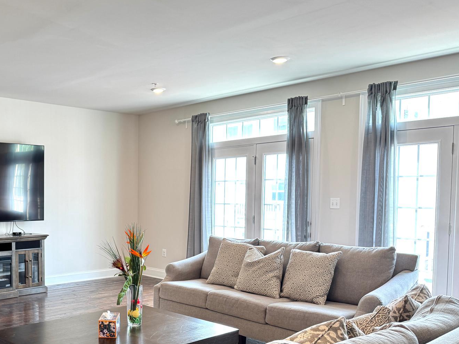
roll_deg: -0.1
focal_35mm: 37
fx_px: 491
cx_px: 107
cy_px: 226
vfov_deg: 38.3
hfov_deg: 48.0
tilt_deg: -3.8
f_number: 1.78
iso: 200
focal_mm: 6.76
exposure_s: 1/60
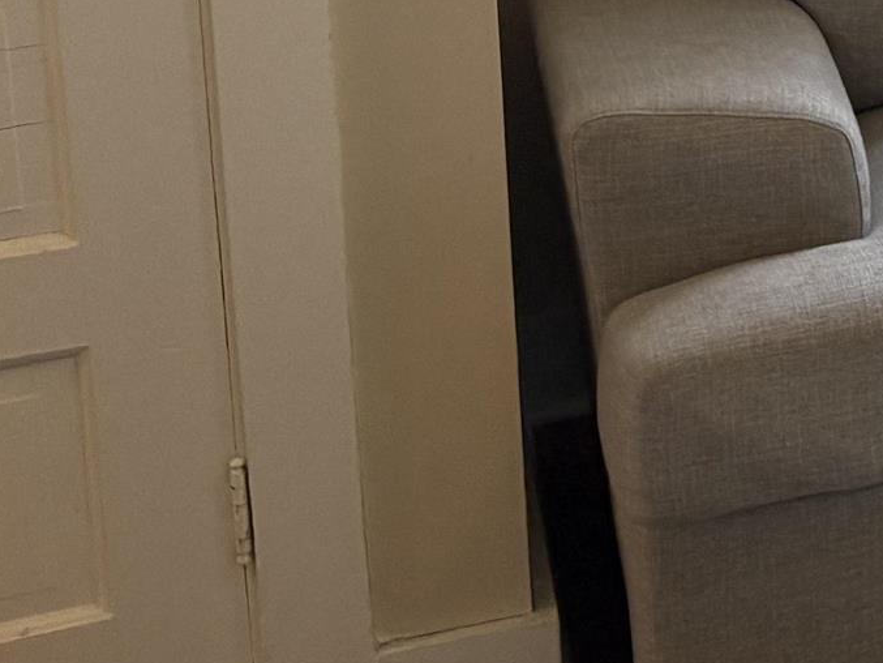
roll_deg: -0.1
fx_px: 3011
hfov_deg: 13.3
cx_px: 1977
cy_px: -529
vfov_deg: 11.6
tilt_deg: -7.3
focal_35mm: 118
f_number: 1.6
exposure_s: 1/120
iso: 200
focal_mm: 5.96
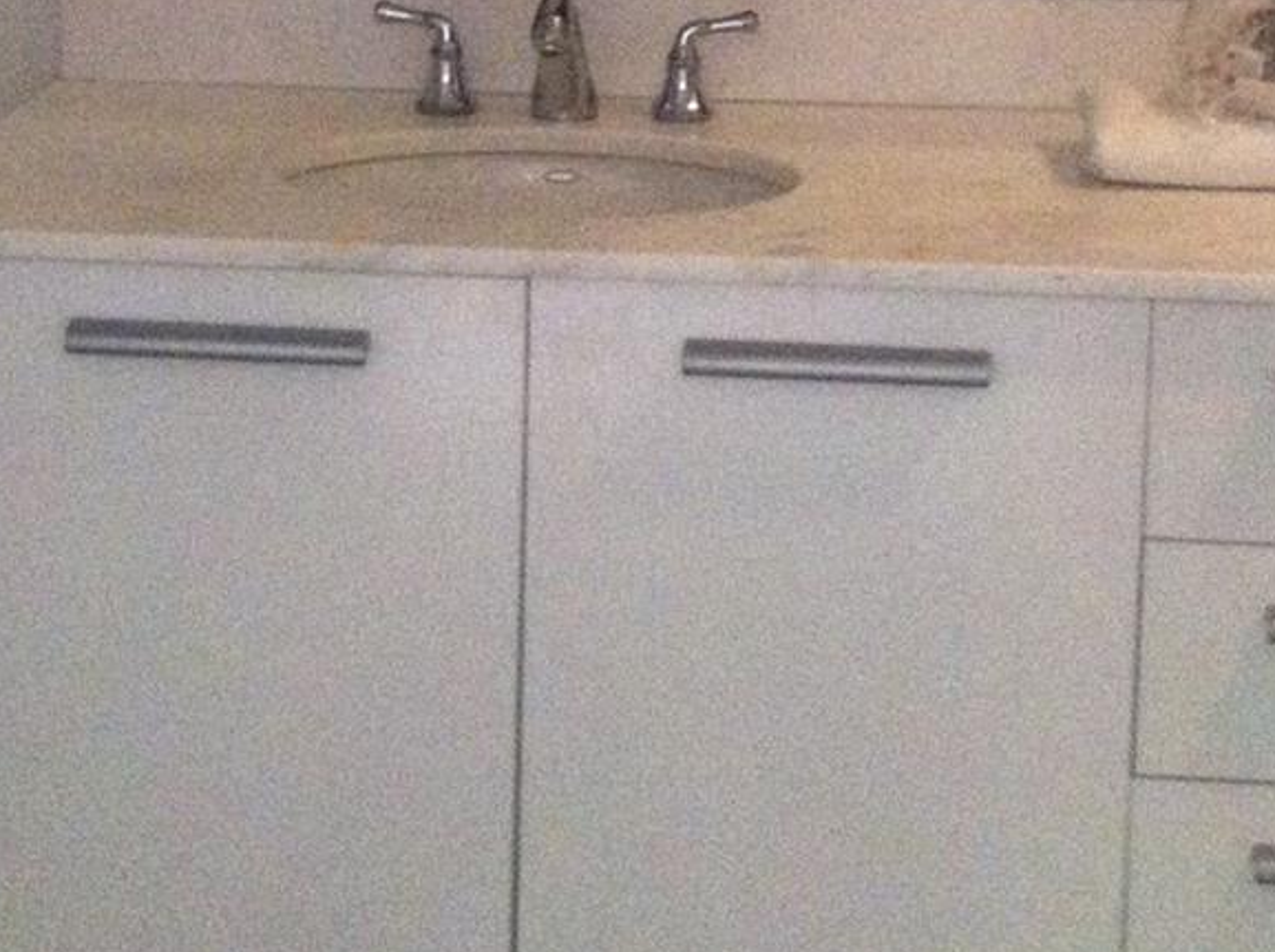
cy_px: 2
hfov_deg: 20.3
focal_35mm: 97
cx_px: 581
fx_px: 3568
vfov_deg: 14.9
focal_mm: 3.85
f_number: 2.8
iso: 500
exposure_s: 1/15
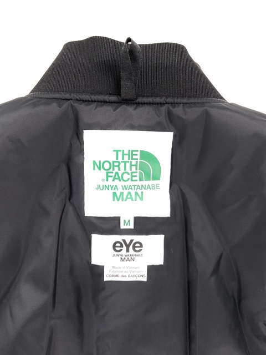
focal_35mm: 29
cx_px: 133
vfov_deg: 61.7
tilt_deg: -88.0
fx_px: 297
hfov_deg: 48.2
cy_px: 178
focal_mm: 3
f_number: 1.8
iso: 32
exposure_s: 1/100
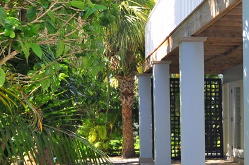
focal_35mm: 79
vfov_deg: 17.1
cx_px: 235
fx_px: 546
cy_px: 132
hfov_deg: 24.8
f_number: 4.8
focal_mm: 20
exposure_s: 1/200
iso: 200
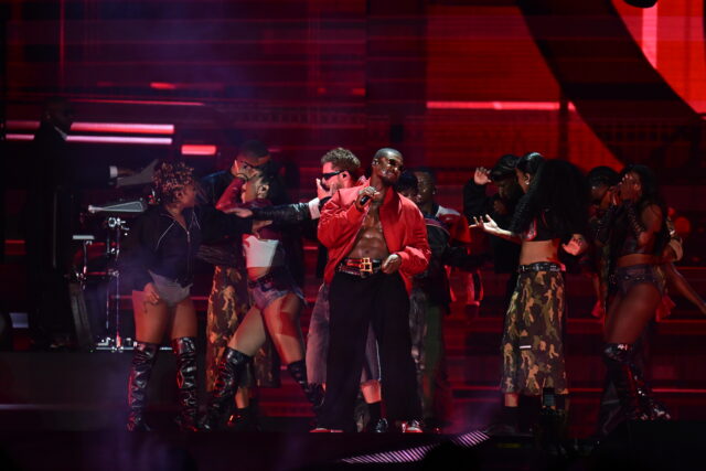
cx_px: 353
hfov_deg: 3.4
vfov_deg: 2.3
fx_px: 11769
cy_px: 236
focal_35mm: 600
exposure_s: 1/400
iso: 2500
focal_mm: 400
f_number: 5.6
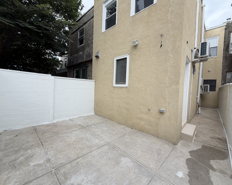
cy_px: 91
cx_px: 116
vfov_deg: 84.0
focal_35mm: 15
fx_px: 103
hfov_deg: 96.8
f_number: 2.2
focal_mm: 2.22
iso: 50
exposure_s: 1/411
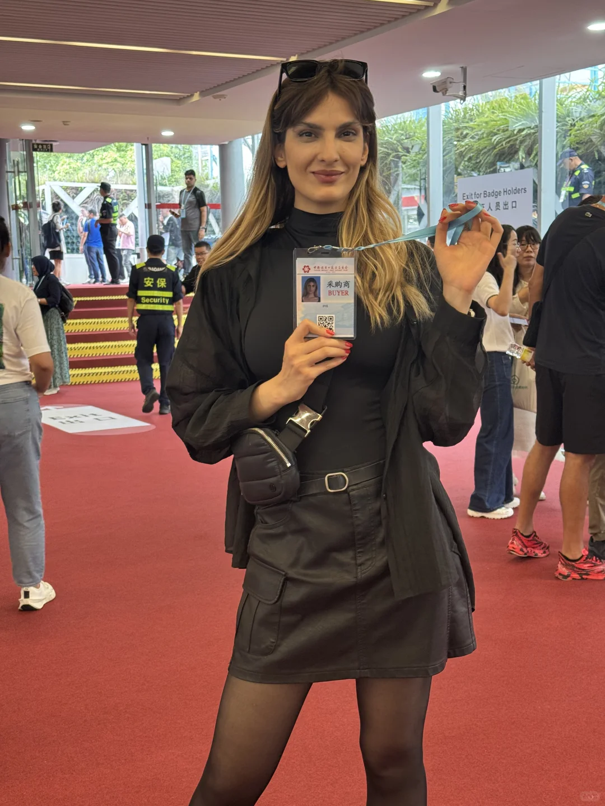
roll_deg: +1.0
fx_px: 1119
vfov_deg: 39.7
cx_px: 302
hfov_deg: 30.3
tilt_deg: -7.4
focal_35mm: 48
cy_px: 403
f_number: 1.78
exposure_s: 1/50
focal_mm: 6.76
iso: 125
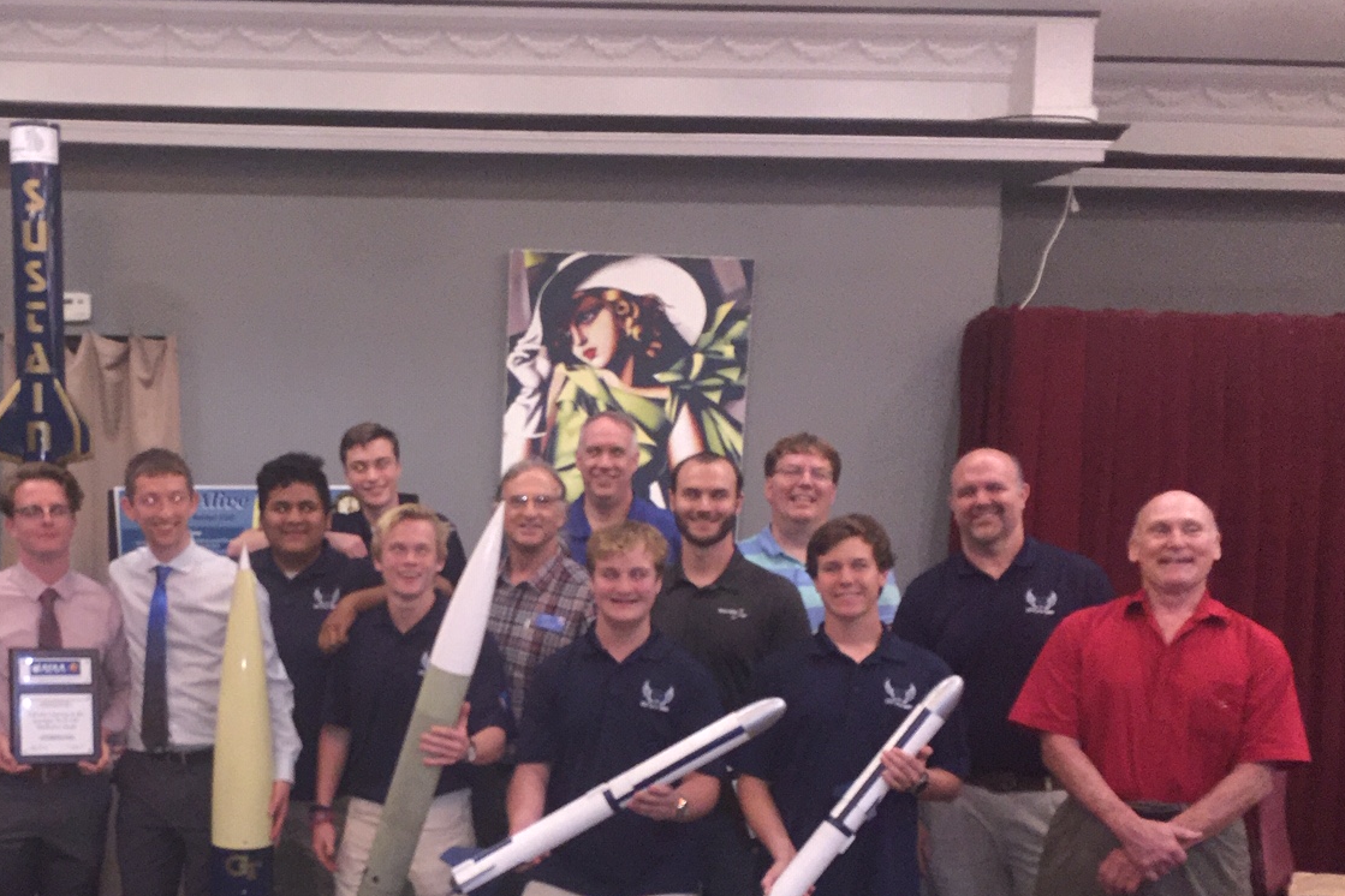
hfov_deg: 43.5
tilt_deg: -7.4
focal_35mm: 44
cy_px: 687
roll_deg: -2.4
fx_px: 1644
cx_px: 395
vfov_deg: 29.9
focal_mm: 4.15
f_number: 2.2
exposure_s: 1/16
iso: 200
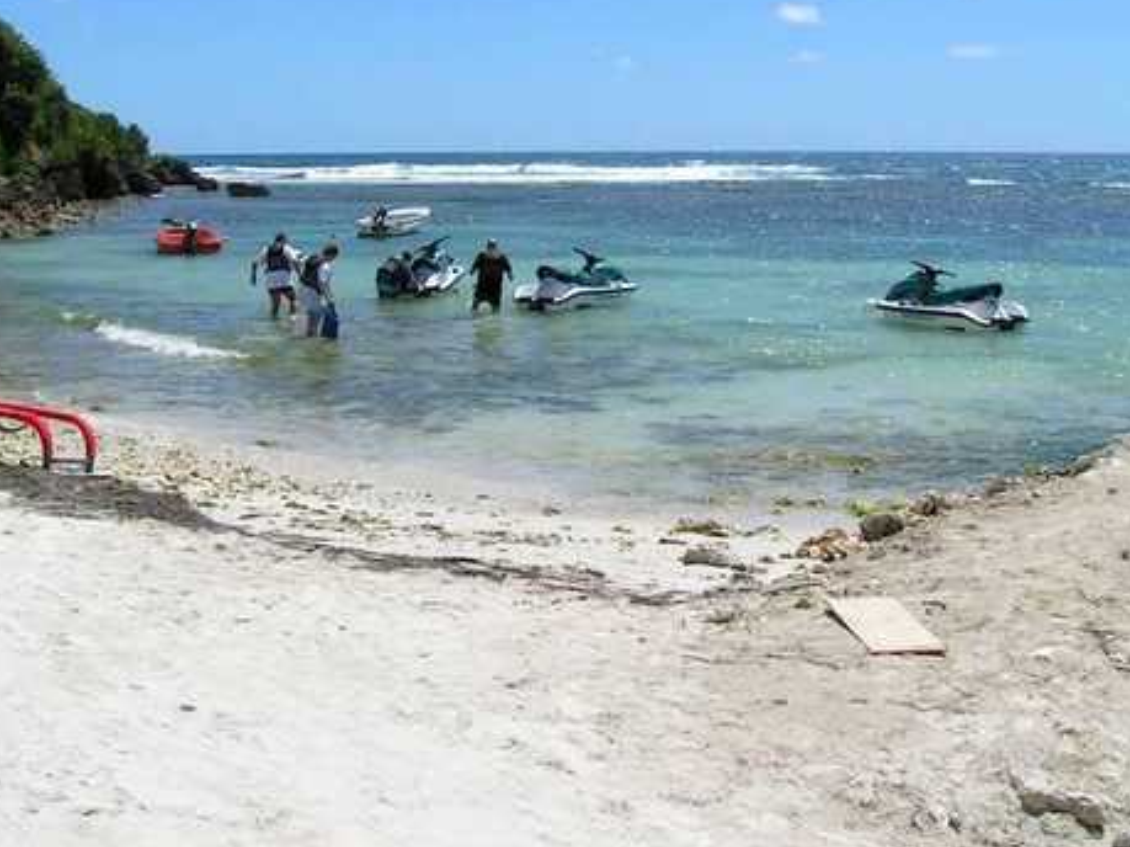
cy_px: 278
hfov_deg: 36.2
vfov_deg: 27.3
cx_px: 551
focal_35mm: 53
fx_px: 1730
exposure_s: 1/800
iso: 50
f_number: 5.6
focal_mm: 5.8
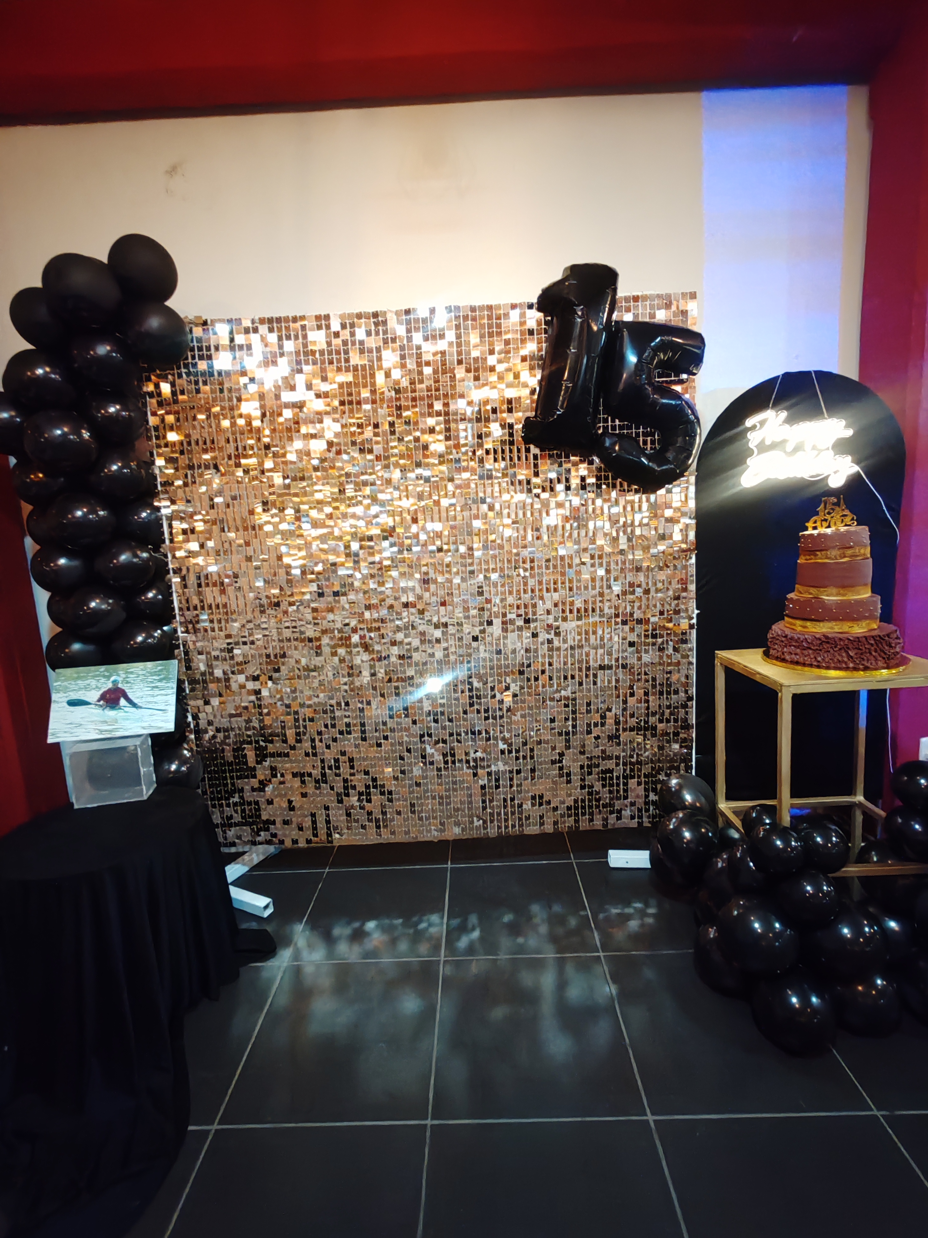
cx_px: 464
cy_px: 619
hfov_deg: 78.1
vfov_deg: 94.5
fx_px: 572
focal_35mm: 16
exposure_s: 1/17
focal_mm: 1.96
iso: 2000
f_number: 2.2
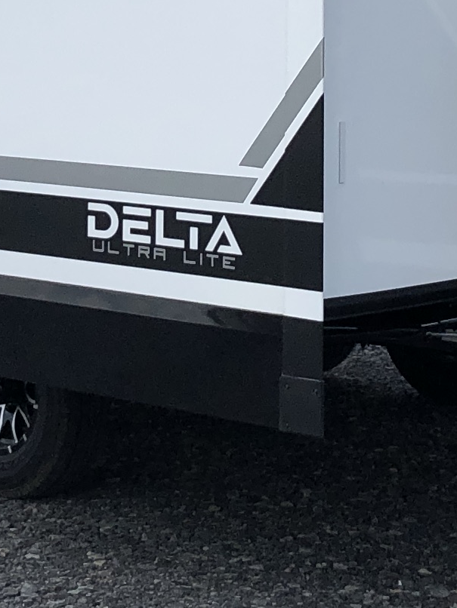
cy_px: -25
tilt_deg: +0.6
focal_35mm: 140
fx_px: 2463
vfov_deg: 13.8
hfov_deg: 10.6
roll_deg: +0.8
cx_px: 170
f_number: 1.8
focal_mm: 3.99
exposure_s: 1/2288
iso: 20
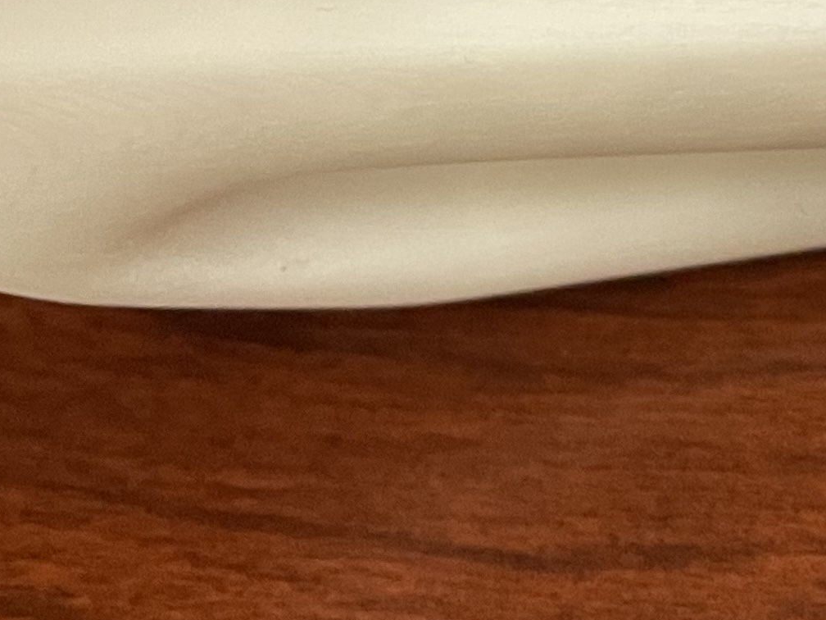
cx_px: 1318
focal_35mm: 104
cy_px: -503
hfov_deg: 16.8
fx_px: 2482
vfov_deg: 12.9
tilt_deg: -43.0
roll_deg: +14.1
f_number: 1.6
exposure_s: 1/40
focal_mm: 4.2
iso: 400
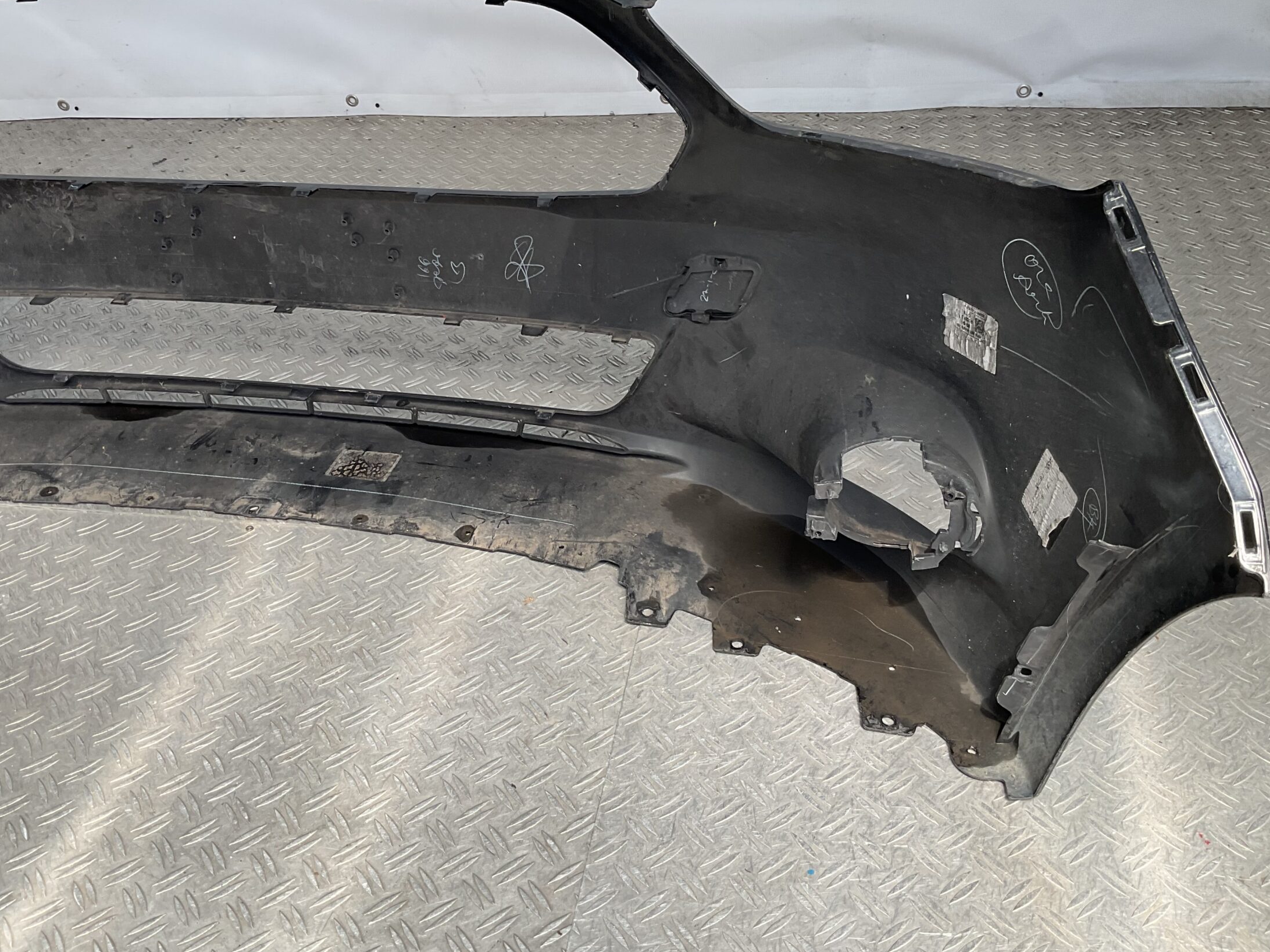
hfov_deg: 53.9
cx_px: 586
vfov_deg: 41.7
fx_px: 1247
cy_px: 396
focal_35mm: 34
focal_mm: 3
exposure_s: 1/327
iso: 16
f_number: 1.8
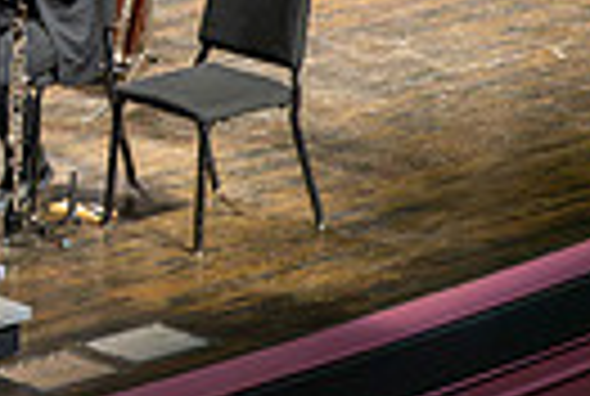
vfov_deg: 3.2
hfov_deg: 4.6
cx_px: -703
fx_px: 7178
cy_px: -142
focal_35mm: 437
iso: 8000
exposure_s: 1/640
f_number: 2.8
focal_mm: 99
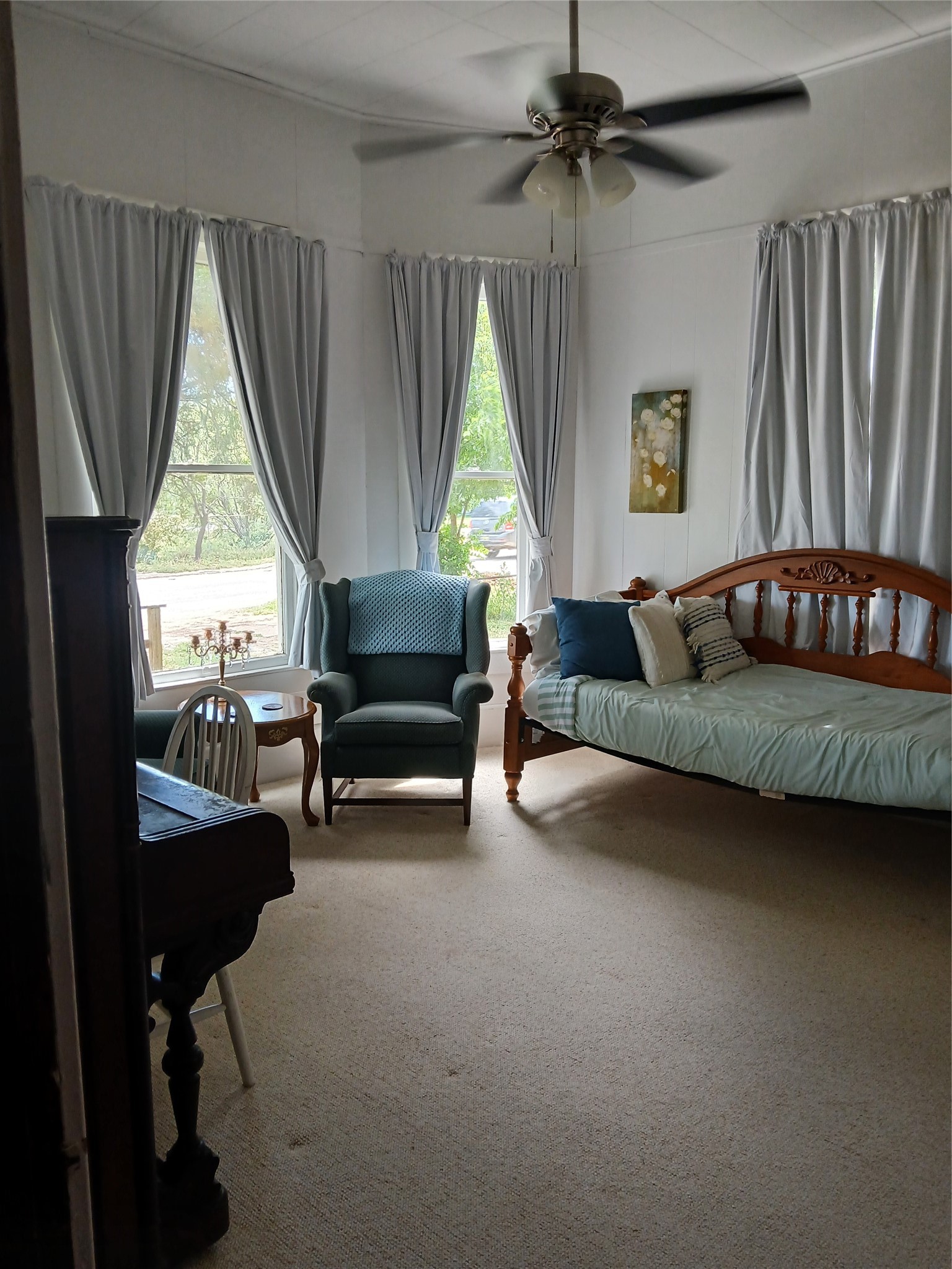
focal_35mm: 26
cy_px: 634
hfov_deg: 53.1
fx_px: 953
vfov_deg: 67.3
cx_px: 476
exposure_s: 1/60
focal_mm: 3.98
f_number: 1.8
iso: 100
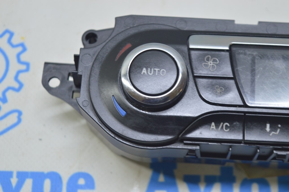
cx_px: 144
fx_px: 662
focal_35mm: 82
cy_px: 96
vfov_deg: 16.5
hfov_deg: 24.6
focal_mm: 55
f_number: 5.6
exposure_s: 1/20
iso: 400
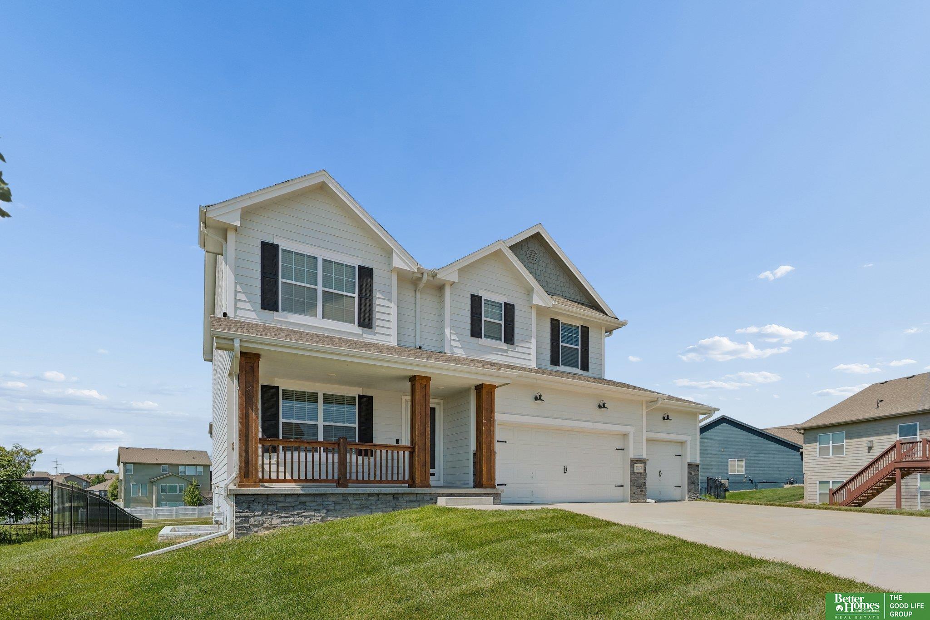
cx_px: 465
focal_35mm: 19
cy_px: 310
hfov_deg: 87.8
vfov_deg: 65.4
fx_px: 483
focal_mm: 18.7
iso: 200
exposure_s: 1/100
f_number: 8
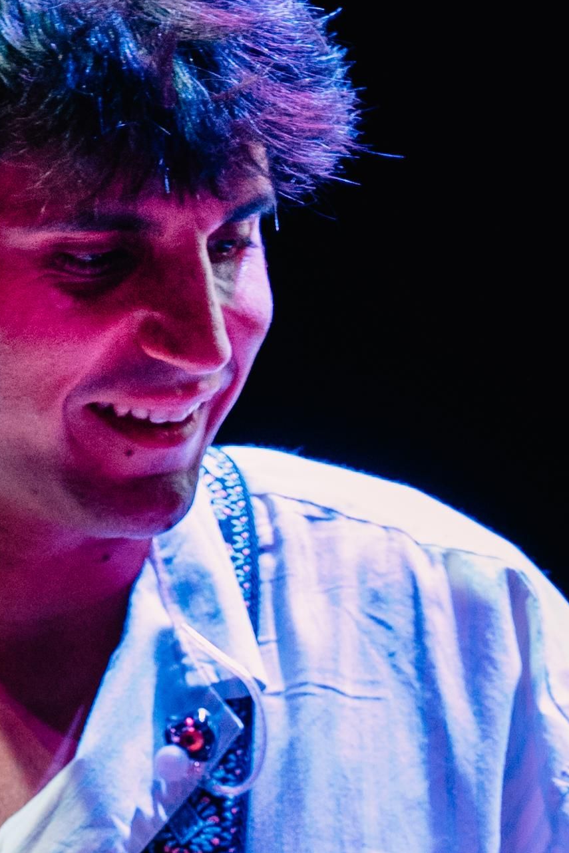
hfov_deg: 1.9
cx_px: 59
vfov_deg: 2.8
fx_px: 17358
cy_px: 1066
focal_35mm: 732
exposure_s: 1/200
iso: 1250
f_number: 2.8
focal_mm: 134
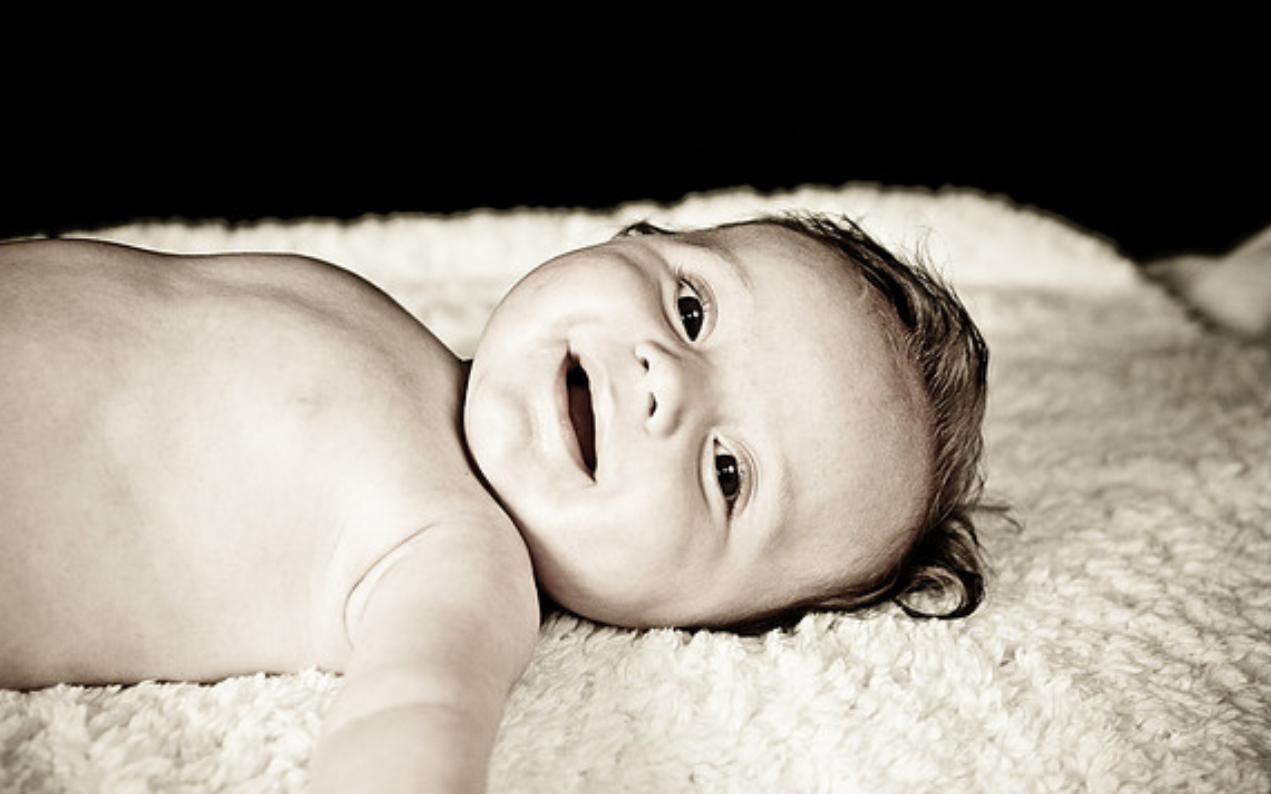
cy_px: 405
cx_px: 638
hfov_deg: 34.6
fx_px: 2043
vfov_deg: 22.0
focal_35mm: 59
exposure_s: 1/60
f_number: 2.8
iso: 200
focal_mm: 38
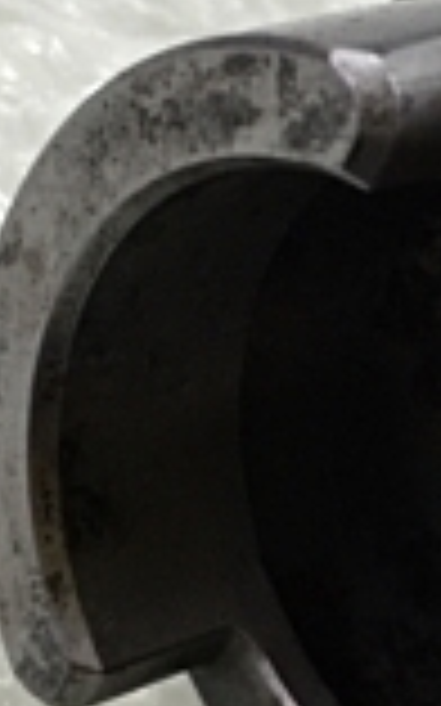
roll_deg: -32.0
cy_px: 391
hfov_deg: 10.1
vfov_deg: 16.7
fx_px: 2406
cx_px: 702
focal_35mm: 125
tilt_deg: -38.8
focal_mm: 4.15
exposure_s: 1/120
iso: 40
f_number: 2.2
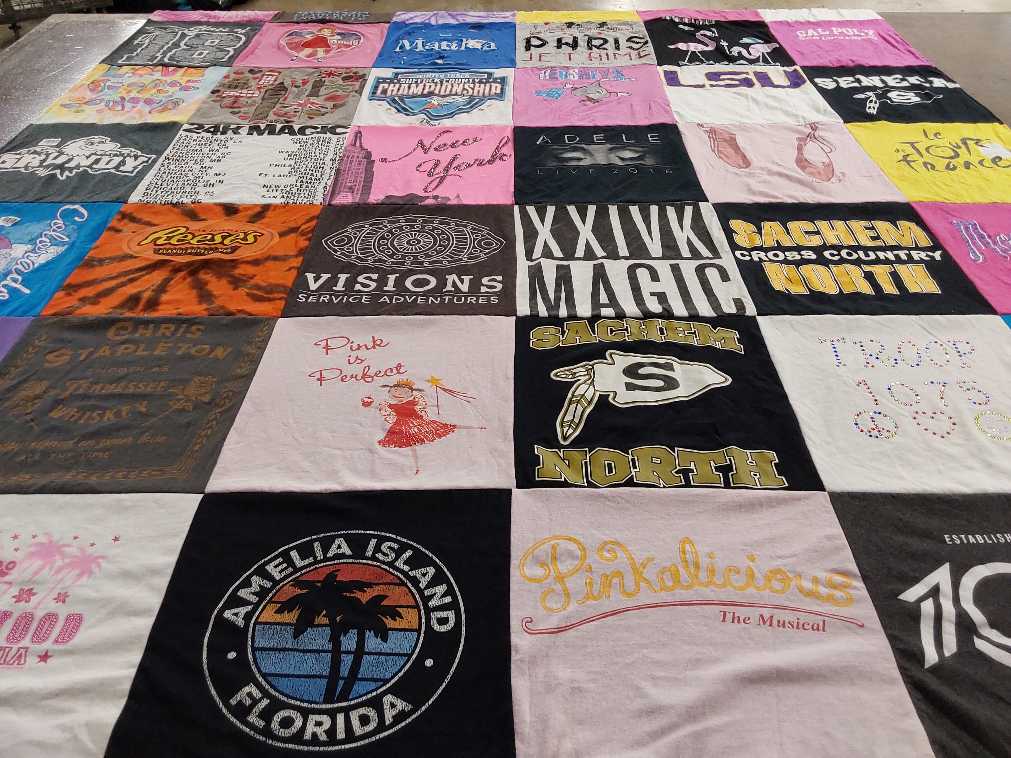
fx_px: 818
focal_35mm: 28
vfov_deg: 49.7
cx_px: 506
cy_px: 379
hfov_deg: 63.4
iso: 80
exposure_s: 1/50
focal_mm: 2.91
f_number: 1.9
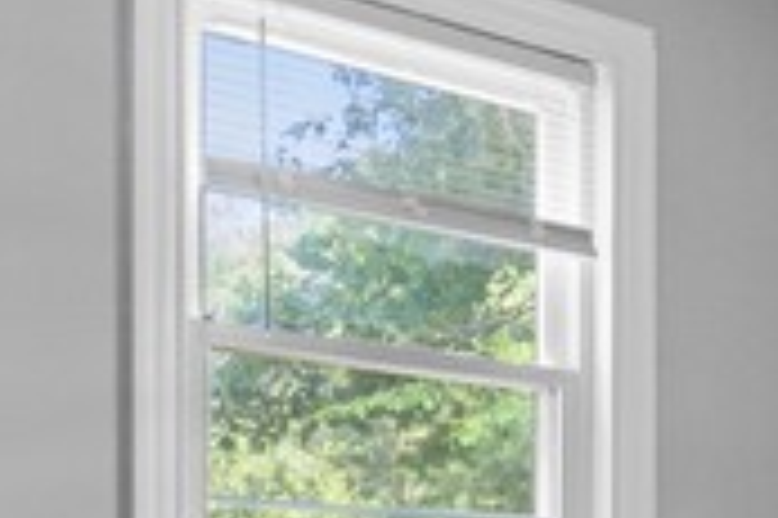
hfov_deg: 20.6
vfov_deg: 14.9
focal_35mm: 88
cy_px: 635
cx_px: 1070
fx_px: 1900
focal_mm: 14
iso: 1600
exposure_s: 1/15
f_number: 7.1
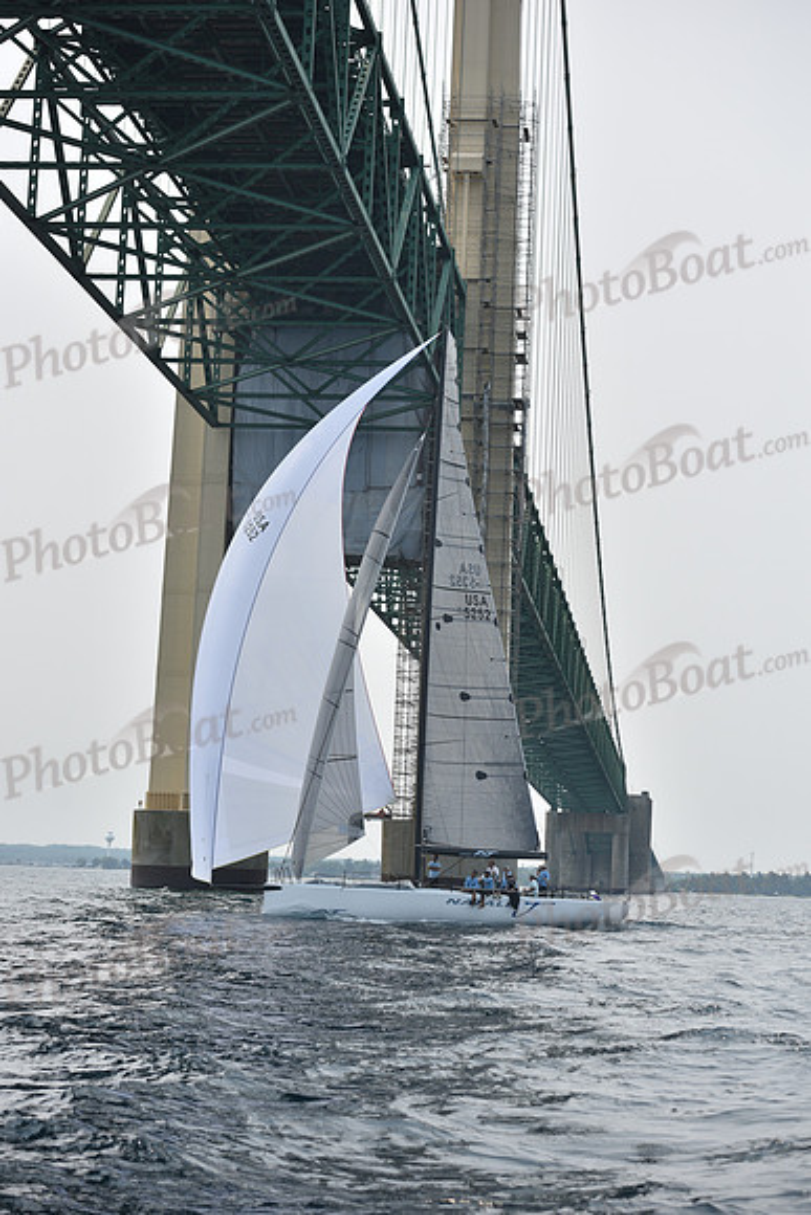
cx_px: 406
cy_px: 608
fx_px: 2364
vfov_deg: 28.8
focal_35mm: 70
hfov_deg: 19.5
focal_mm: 70
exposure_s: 1/3200
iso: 250
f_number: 5
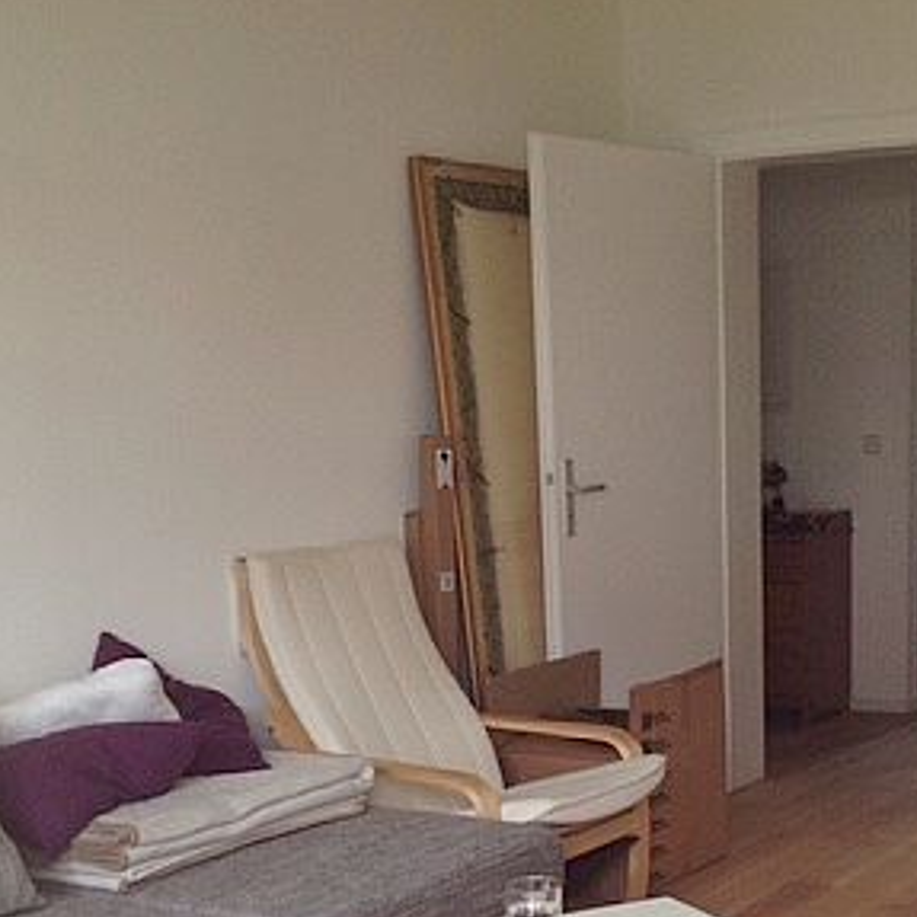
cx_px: 604
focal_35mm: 69
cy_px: 744
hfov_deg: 24.9
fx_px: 2068
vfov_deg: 24.6
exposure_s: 1/20
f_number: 2.4
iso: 80
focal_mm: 4.28
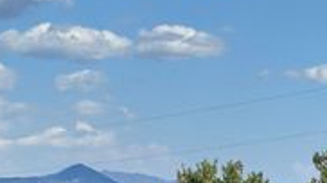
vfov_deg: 3.4
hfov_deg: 6.0
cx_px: 113
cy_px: 223
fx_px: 3119
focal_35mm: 360
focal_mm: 15.66
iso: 50
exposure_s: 1/2358
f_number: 2.8
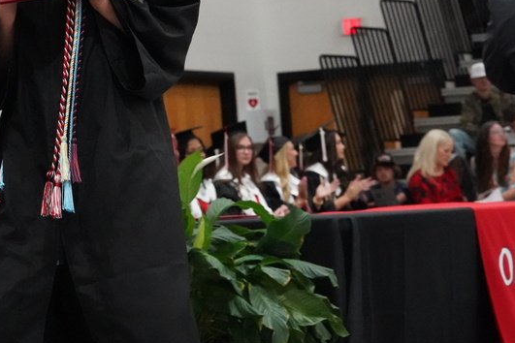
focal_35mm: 166
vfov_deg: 8.3
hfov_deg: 12.3
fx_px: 2375
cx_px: 83
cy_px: 118
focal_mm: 86
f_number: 9
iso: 20000
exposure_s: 1/200
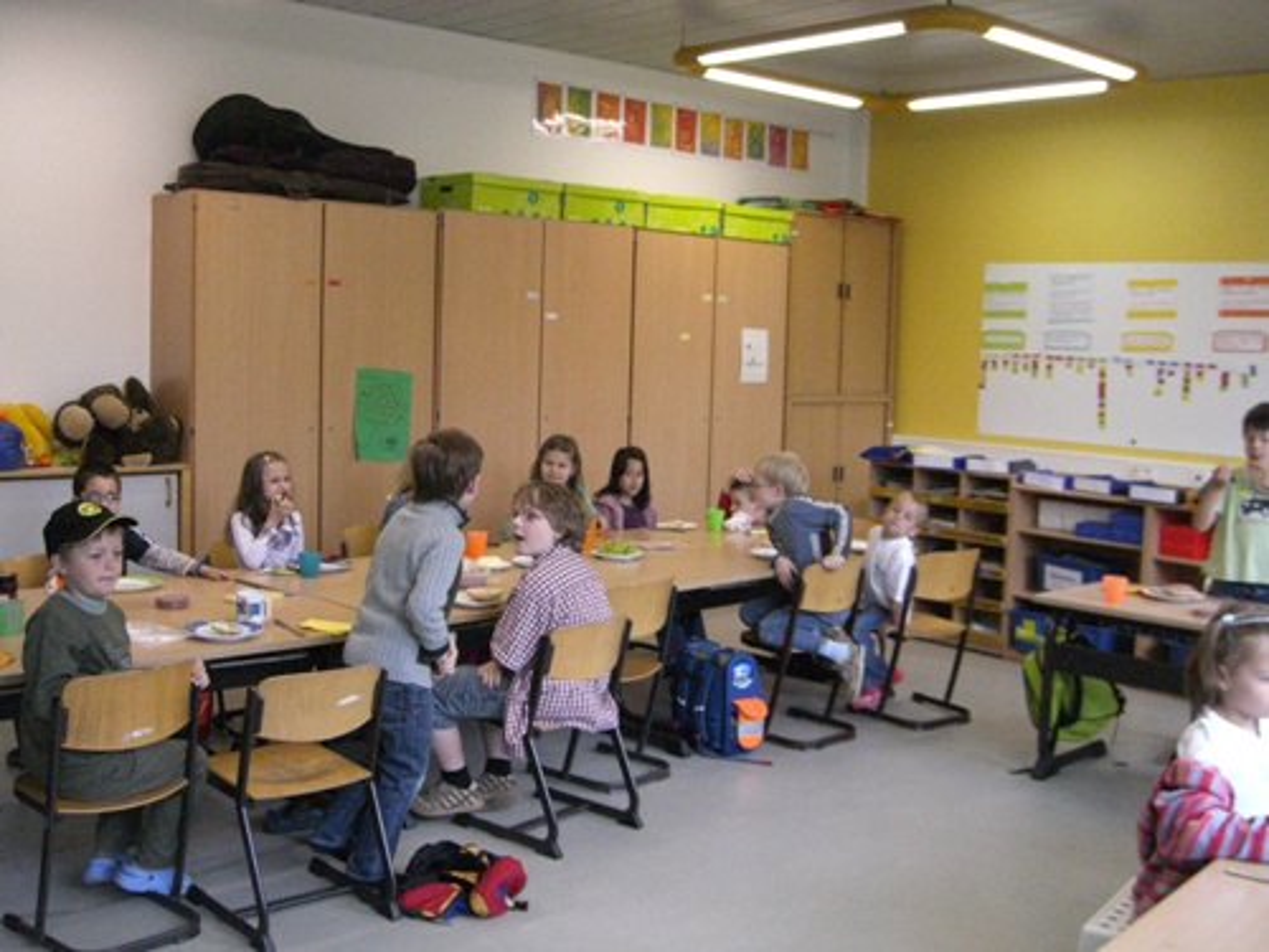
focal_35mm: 38
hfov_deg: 49.0
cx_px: 634
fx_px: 1393
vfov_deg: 37.7
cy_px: 476
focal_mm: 7.9
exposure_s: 1/250
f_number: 2.8
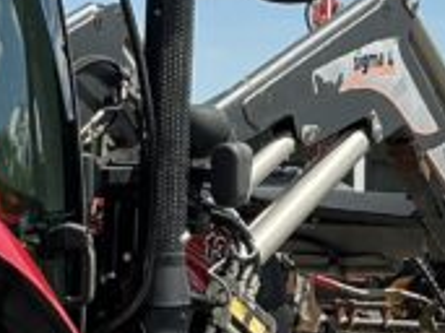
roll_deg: -2.6
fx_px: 2158
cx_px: -117
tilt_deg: -3.5
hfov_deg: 11.5
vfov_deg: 8.7
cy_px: 375
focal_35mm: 168
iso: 25
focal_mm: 3
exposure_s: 1/1786
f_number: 1.8
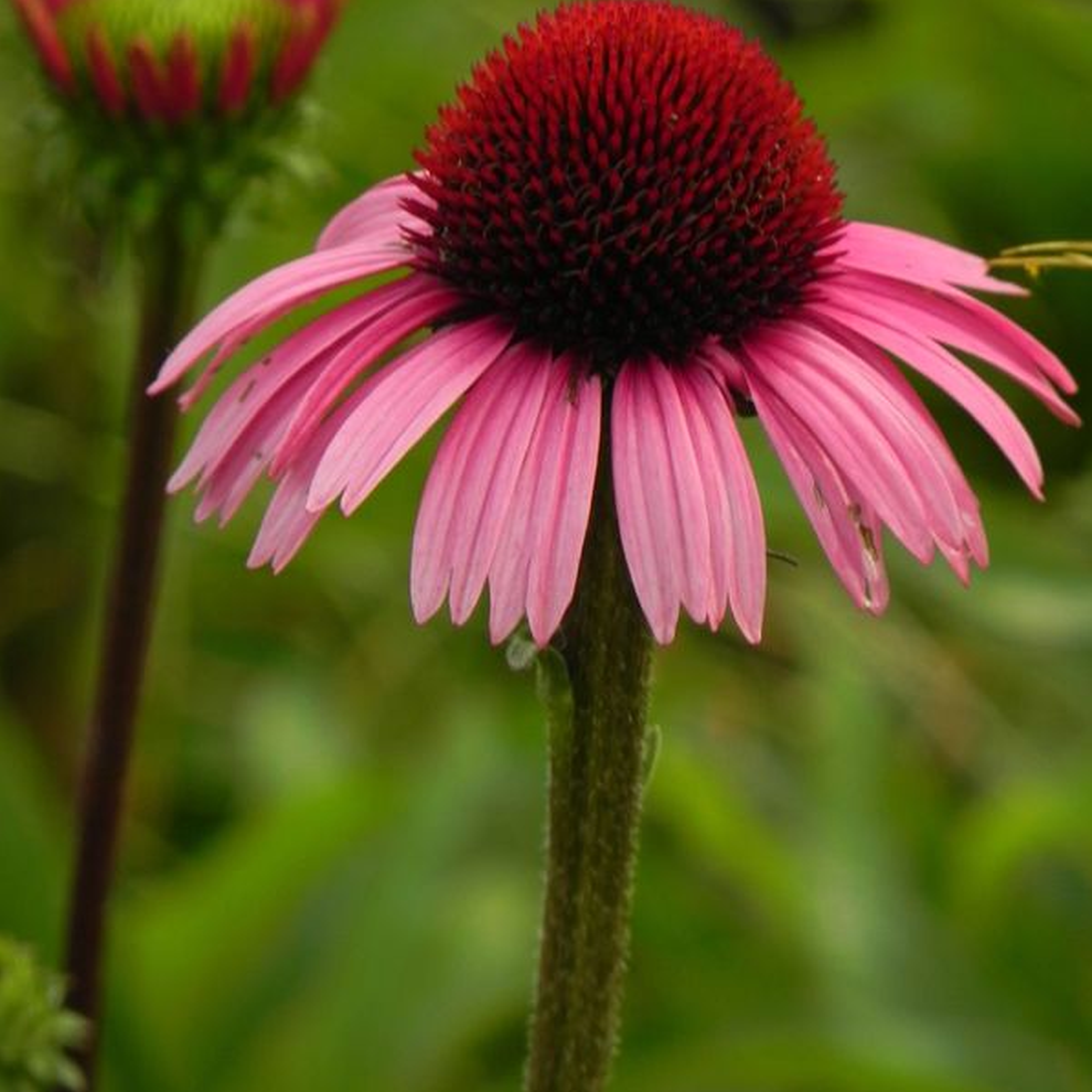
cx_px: 547
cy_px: 402
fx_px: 25554
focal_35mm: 716
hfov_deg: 2.4
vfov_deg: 2.4
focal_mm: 107.6
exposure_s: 1/200
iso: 160
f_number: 5
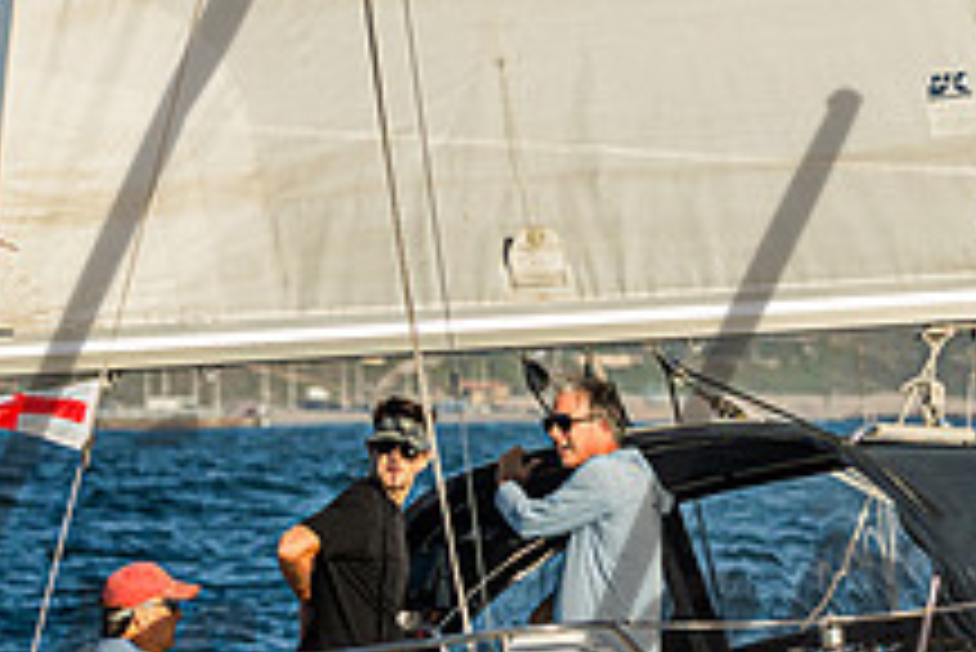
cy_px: 498
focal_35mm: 606
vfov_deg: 2.3
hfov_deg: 3.4
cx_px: 843
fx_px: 16440
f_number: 5.6
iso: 400
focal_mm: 170
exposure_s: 1/5000
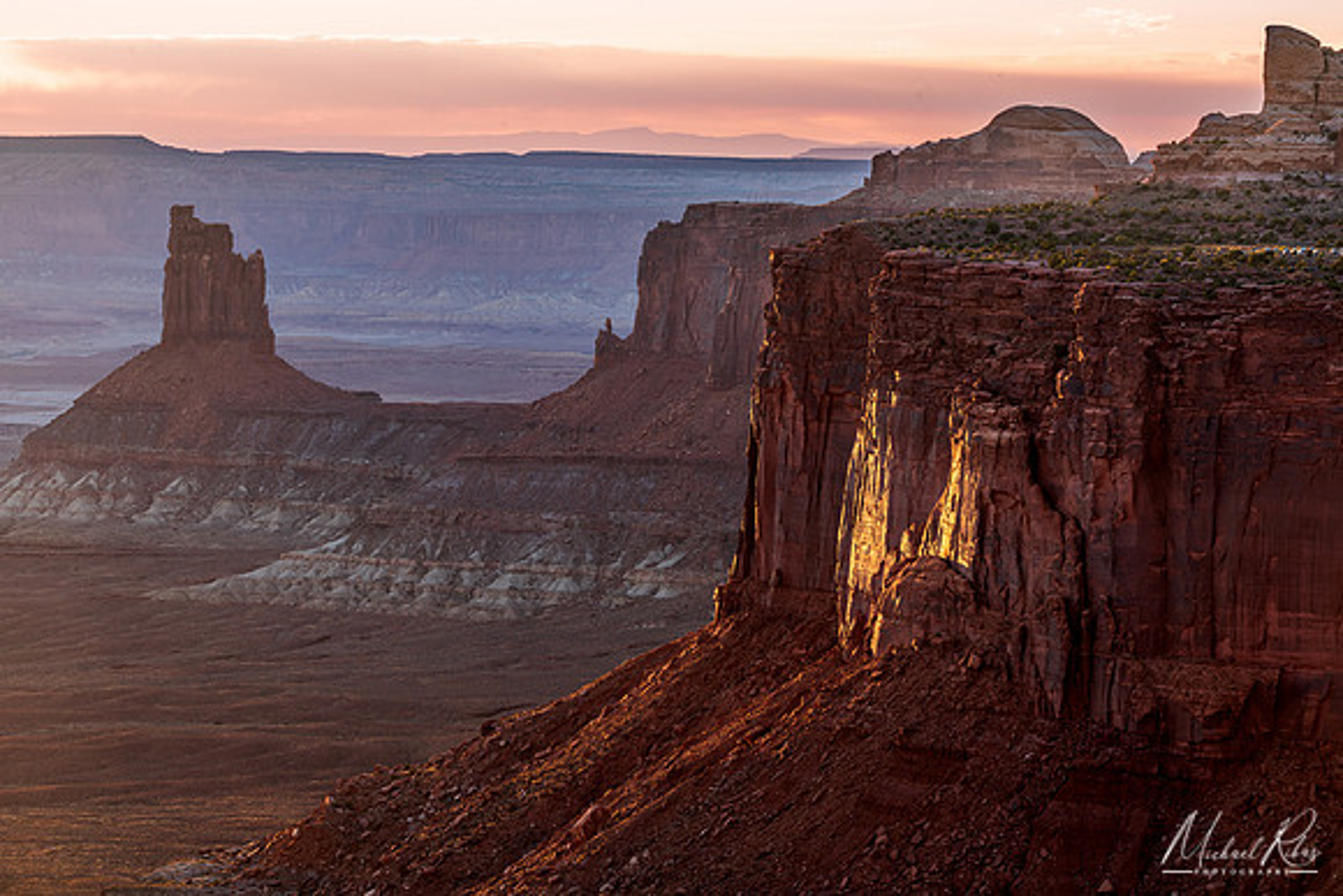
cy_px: 448
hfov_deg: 16.8
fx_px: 4552
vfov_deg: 11.2
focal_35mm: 122
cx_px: 672
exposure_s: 1/10
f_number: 13
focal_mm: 122
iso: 64
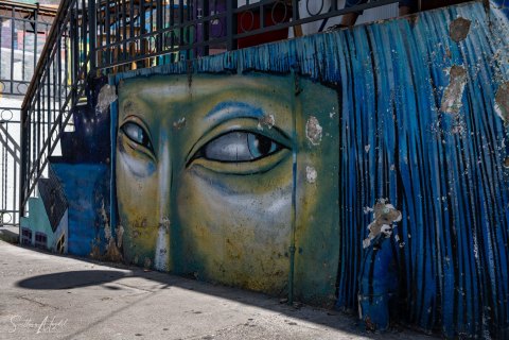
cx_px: 254
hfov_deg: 42.7
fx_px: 650
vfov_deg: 29.2
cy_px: 170
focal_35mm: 46
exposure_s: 1/640
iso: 64
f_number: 6.3
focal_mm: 46
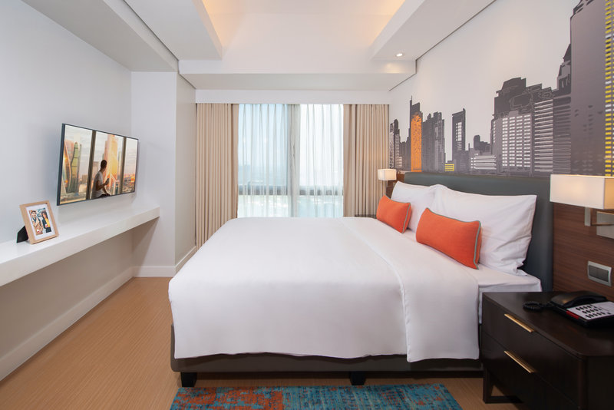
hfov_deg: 104.2
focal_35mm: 14
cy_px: 205
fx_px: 239
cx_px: 307
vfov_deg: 81.3
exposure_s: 1/160
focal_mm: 14
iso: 100
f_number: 5.6
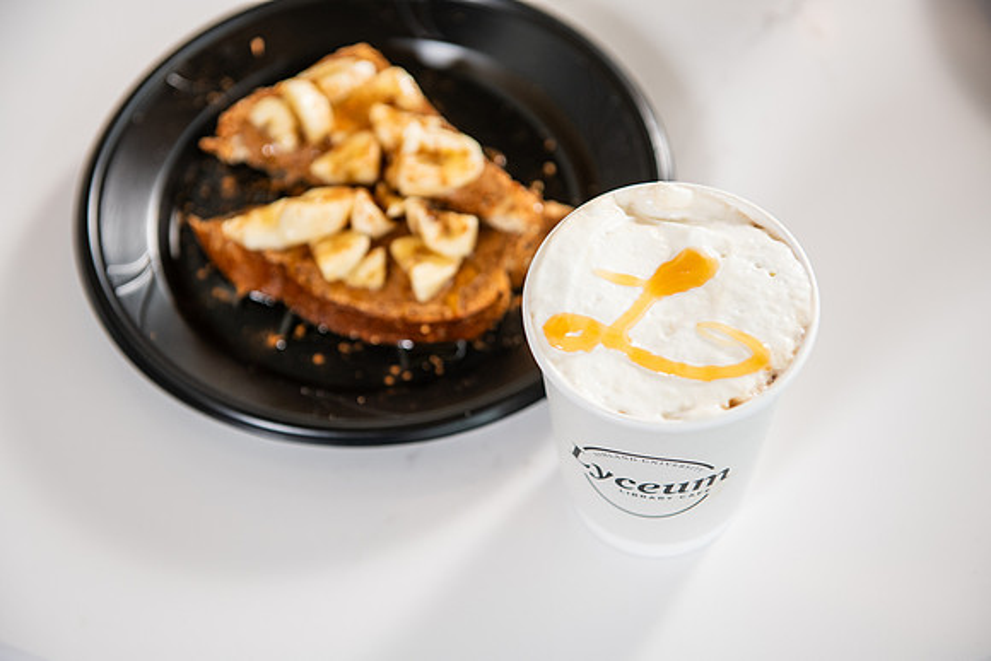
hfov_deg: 32.4
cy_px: 330
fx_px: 1707
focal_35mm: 62
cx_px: 496
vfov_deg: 21.9
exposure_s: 1/200
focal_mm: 62
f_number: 4
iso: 400
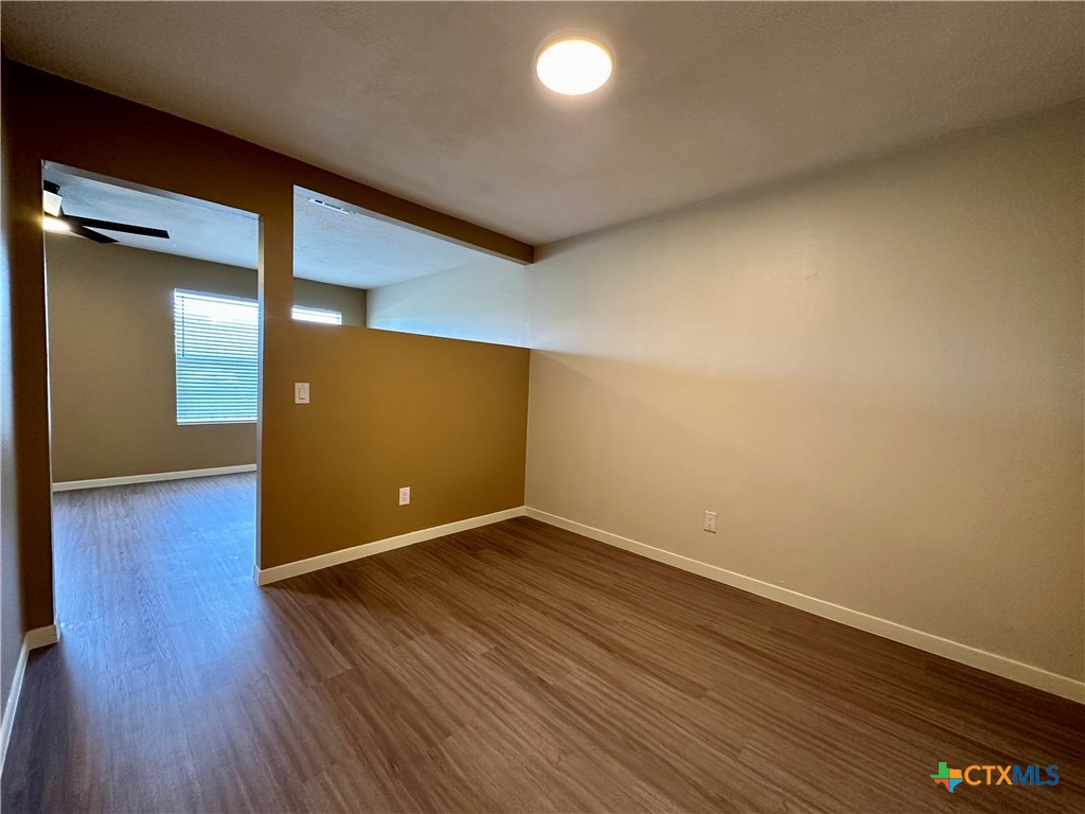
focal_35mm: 14
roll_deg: -2.0
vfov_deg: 85.7
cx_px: 542
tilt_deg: -2.8
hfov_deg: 102.1
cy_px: 407
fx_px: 439
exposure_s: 1/60
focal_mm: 2.22
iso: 250
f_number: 2.2
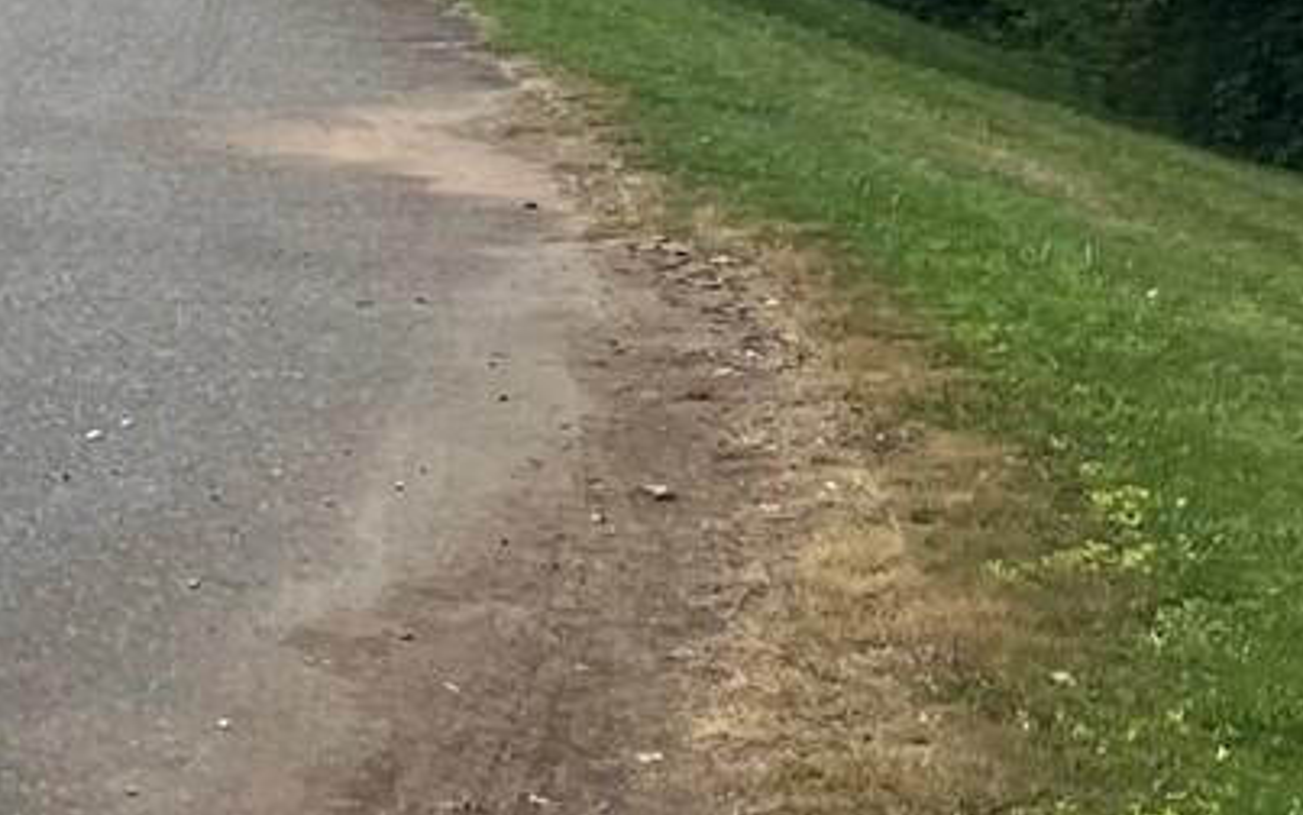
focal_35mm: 151
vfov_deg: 8.3
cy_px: -682
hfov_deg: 12.6
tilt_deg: +2.6
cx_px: -1067
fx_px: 5363
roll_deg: +0.4
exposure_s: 1/2433
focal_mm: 3.99
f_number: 1.8
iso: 32
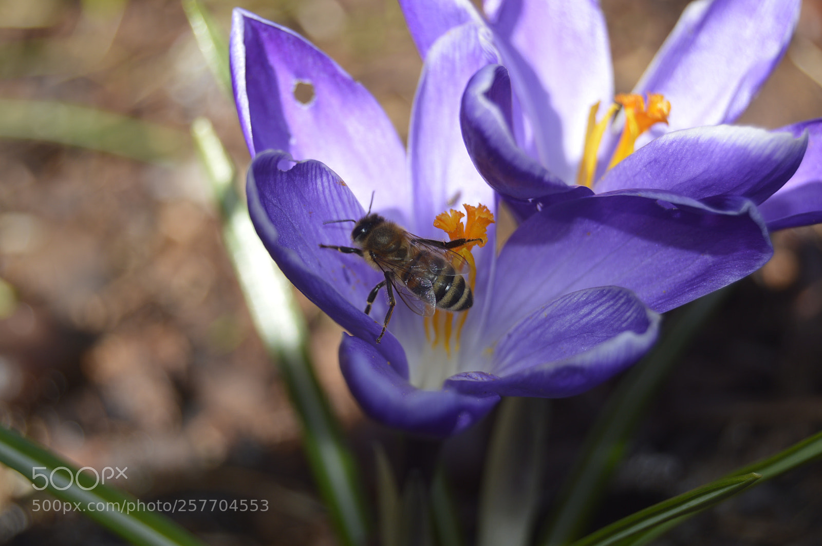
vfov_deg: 16.5
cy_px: 273
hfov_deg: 24.6
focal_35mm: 82
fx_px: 1882
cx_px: 411
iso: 100
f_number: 7.1
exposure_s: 1/200
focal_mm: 55
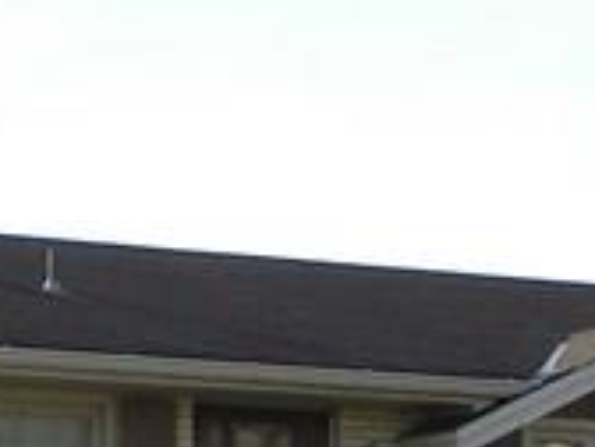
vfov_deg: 7.2
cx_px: 60
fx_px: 3455
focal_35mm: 201
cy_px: 844
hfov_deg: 9.8
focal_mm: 5.9
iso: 91
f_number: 4.5
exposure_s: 1/260
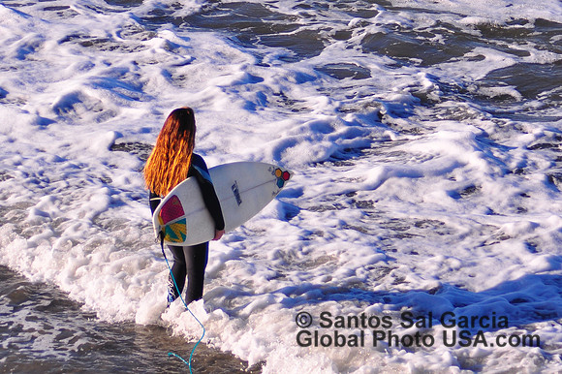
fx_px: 3393
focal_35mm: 218
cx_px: 281
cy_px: 187
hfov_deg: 9.5
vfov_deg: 6.3
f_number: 5
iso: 200
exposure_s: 1/1600
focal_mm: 145
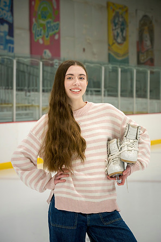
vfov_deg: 18.6
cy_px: 121
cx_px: 80
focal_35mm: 110
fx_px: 738
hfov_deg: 12.5
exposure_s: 1/400
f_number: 8
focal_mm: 110
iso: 3200
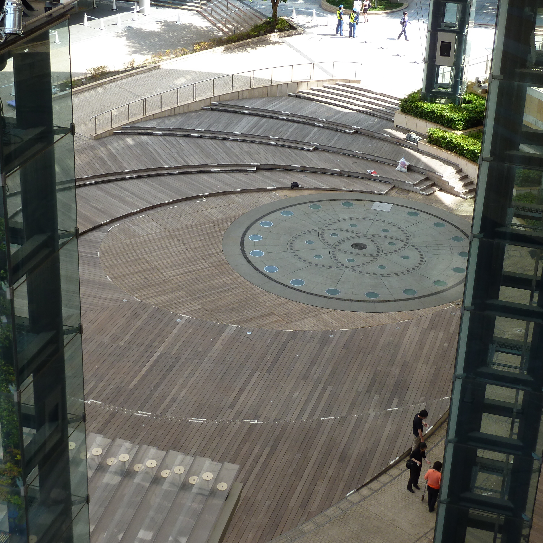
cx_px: 248
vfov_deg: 26.5
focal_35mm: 65
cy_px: 271
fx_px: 1154
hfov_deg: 26.5
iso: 80
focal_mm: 9.1
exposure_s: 1/125
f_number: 3.9
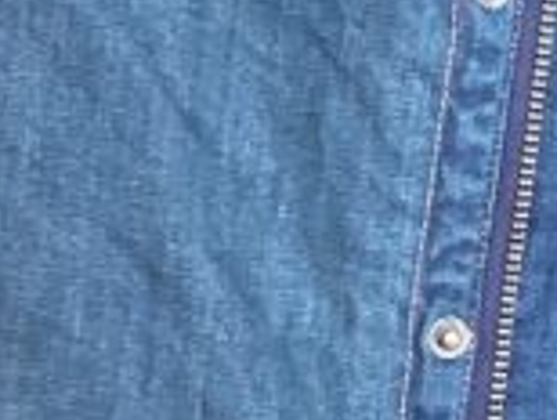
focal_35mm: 161
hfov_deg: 12.1
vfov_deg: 9.2
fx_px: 2595
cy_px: 304
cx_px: 597
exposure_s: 1/60
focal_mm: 3.3
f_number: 2.4
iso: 160
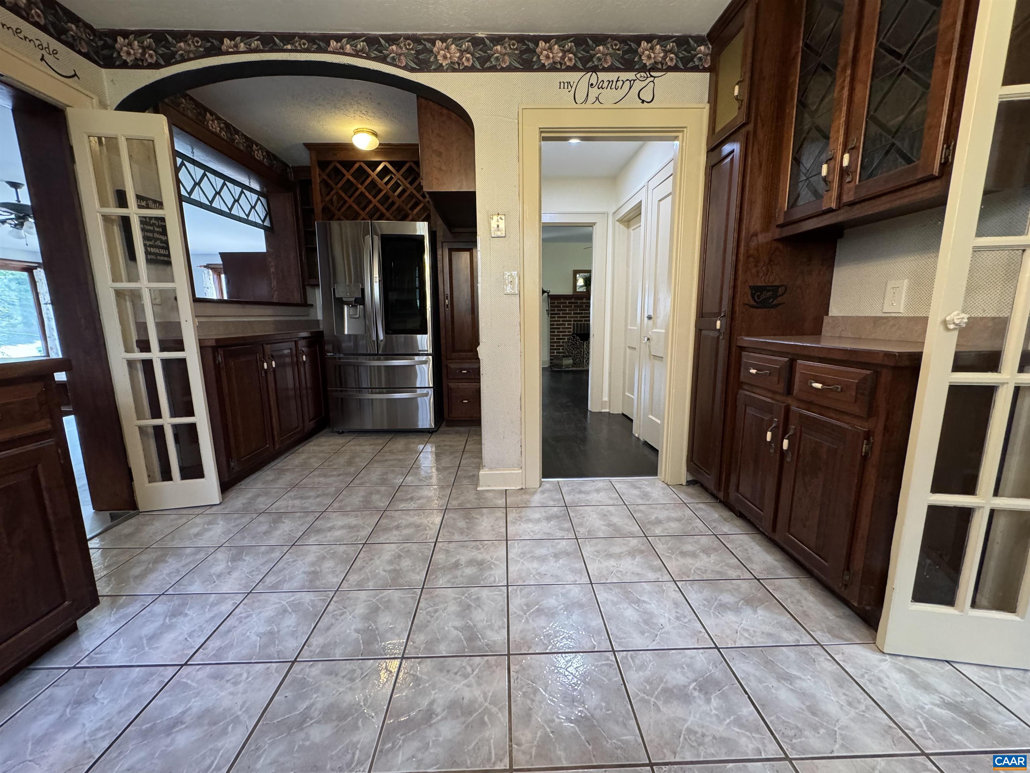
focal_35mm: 14
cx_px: 515
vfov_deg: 85.7
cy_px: 386
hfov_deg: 102.1
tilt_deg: -10.6
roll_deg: +0.8
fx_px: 417
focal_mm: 2.22
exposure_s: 1/60
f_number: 2.2
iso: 400
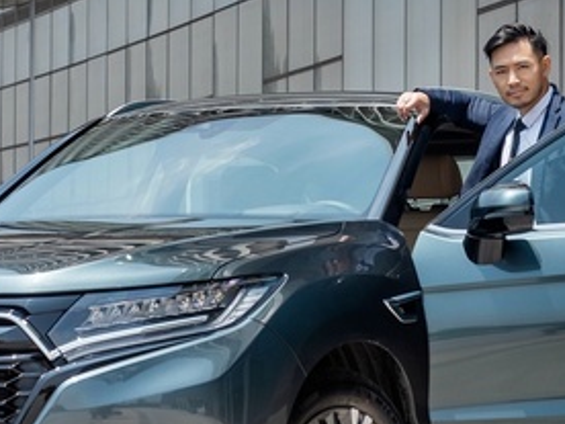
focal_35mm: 142
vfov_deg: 10.4
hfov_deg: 13.9
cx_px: 272
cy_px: 186
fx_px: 2318
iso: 31
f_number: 5.6
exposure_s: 1/125
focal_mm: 60
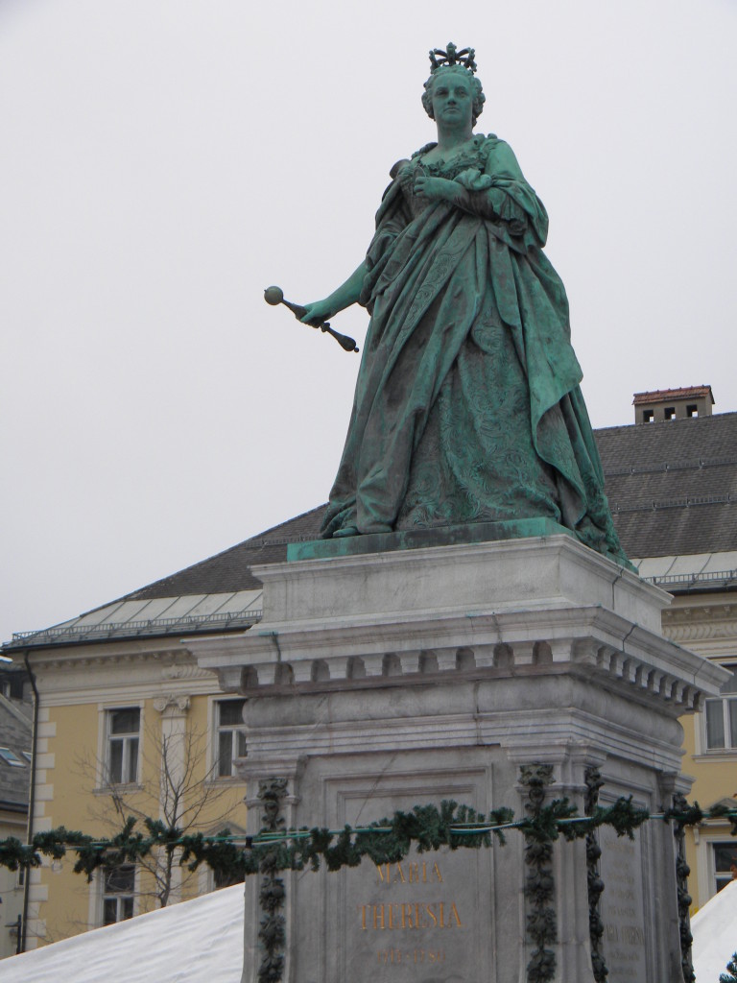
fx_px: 1902
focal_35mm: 67
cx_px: 368
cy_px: 492
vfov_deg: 29.0
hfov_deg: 21.9
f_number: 4.3
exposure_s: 1/59.8
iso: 104
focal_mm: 12.2
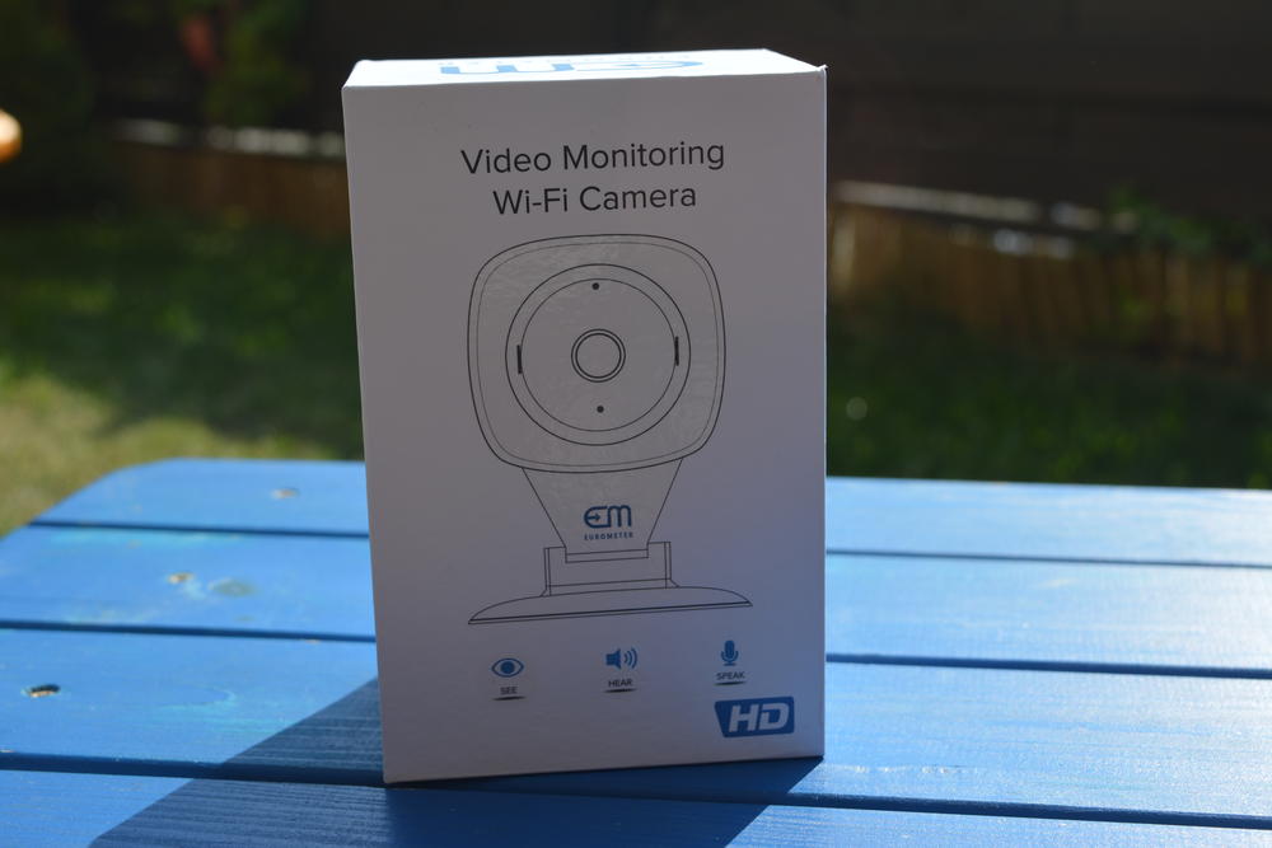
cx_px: 636
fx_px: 2014
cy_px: 424
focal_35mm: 57
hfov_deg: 35.0
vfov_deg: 23.8
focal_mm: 38
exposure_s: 1/250
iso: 110
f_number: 8
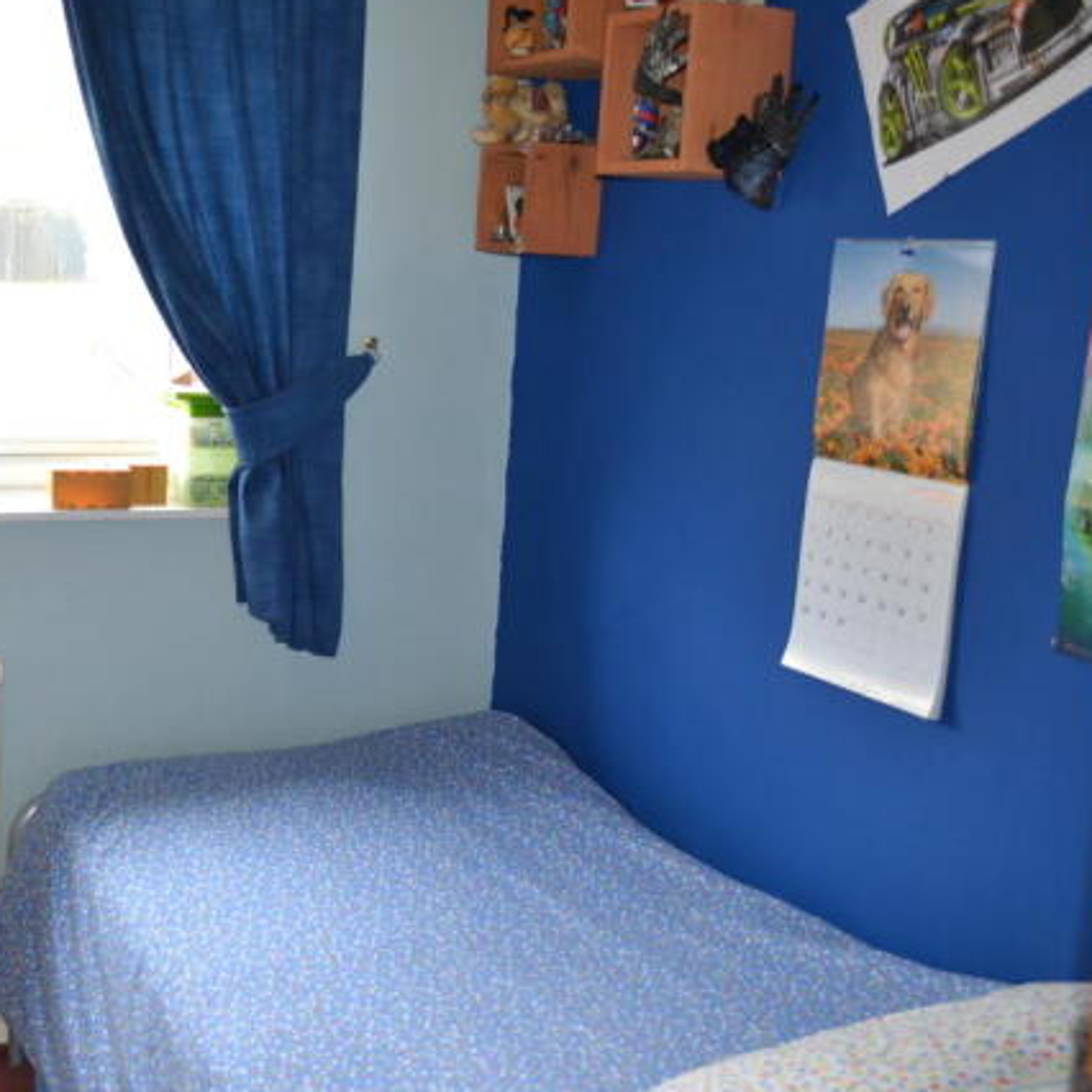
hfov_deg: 35.5
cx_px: 311
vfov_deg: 36.1
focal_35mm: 47
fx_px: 1677
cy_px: 547
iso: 720
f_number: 4
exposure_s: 1/60
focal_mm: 24
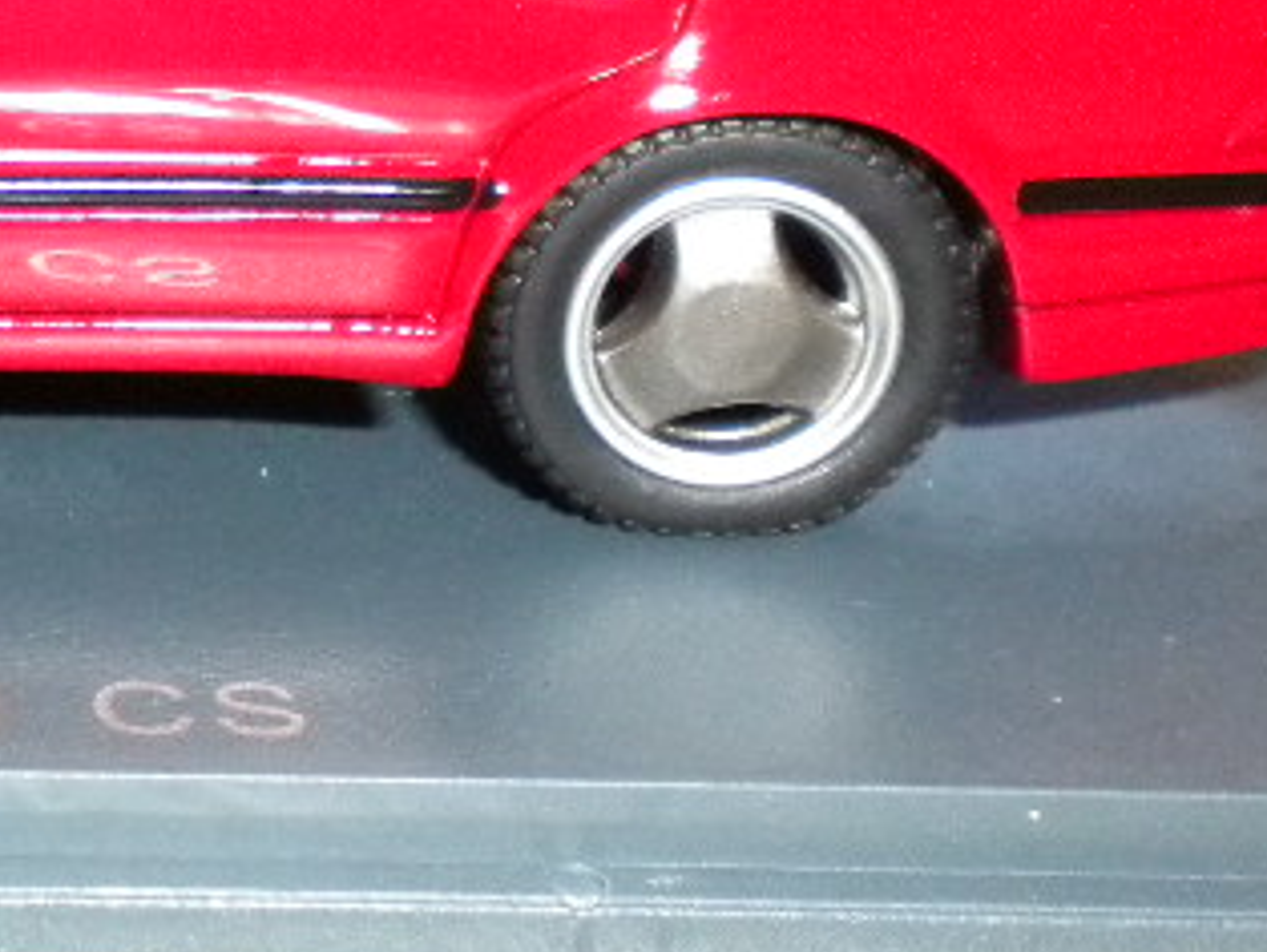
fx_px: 4176
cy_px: 69
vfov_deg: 12.9
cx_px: -391
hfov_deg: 16.3
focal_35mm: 114
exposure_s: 1/30
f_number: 4.6
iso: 400
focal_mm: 6.3
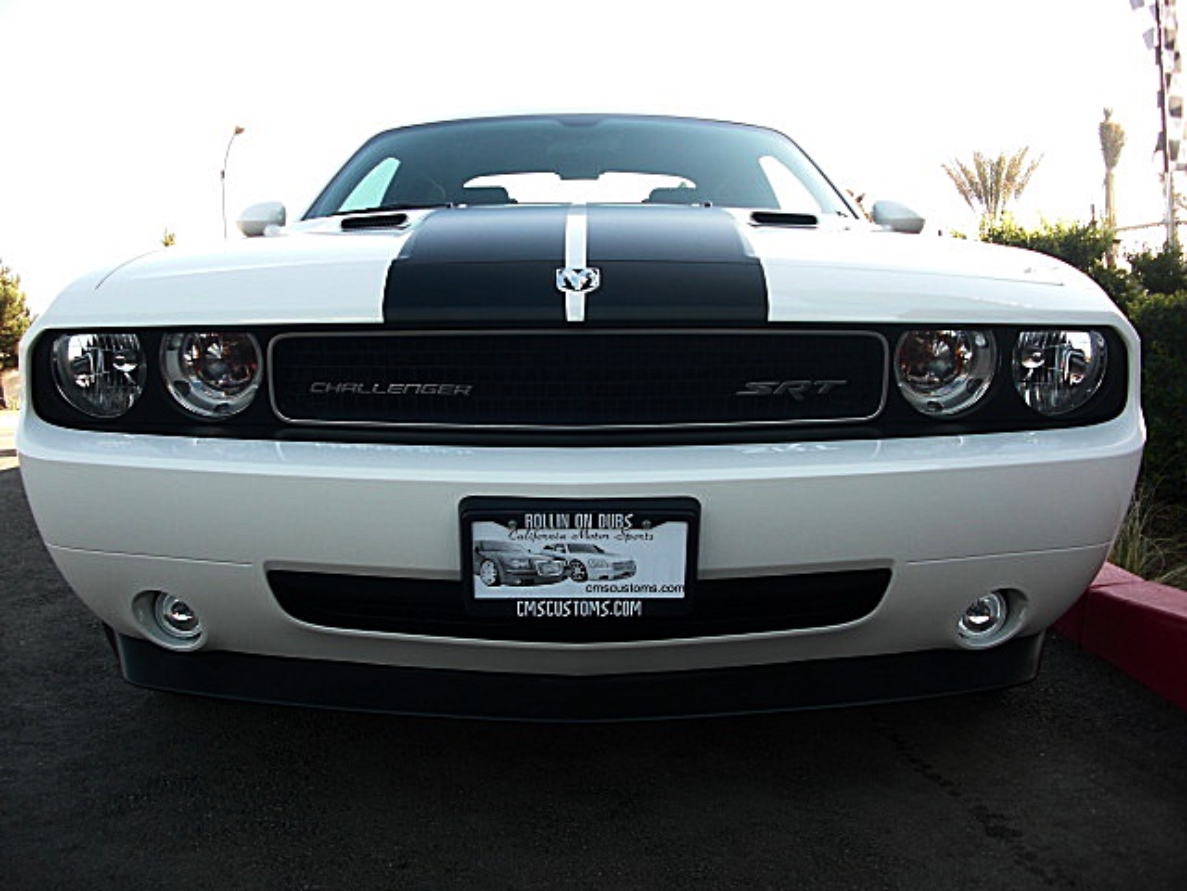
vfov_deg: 39.7
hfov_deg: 51.4
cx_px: 594
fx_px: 1234
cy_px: 446
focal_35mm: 36
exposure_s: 1/125
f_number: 2.8
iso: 50
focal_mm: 6.3
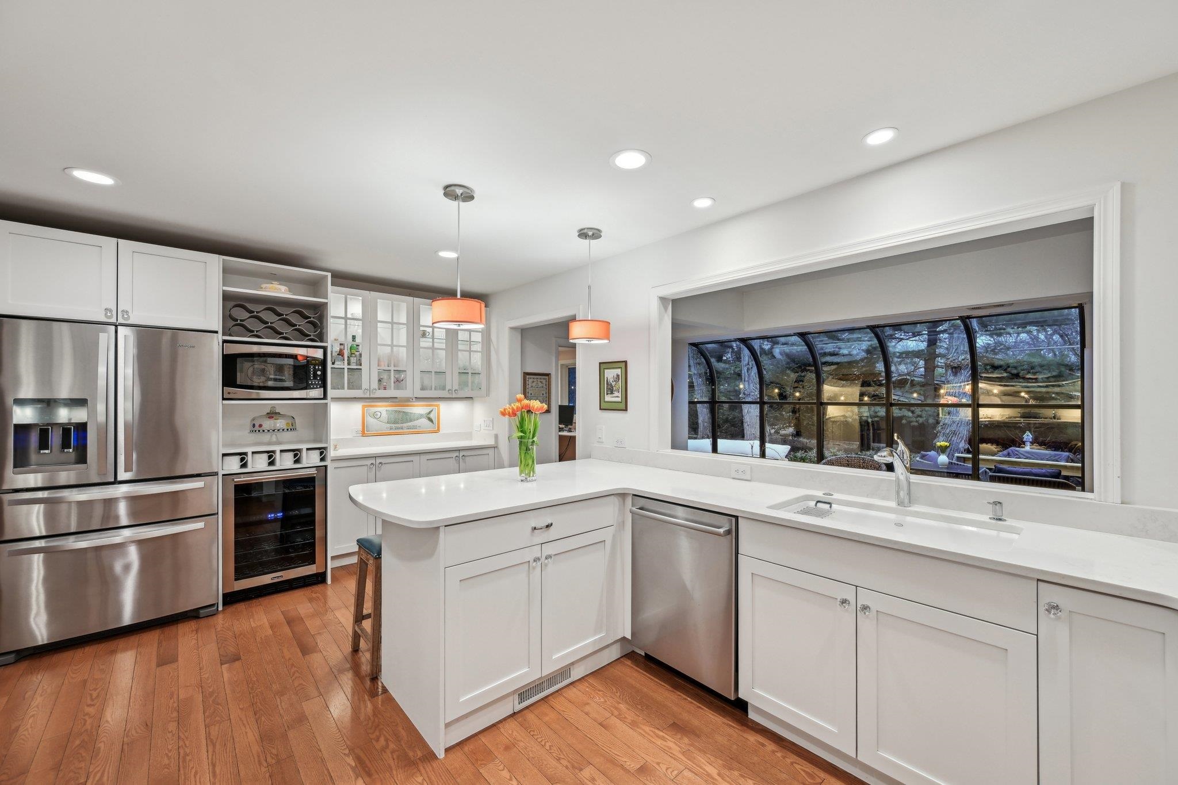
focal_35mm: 14
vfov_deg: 81.2
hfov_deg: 104.3
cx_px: 589
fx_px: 458
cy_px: 392
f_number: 8
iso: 400
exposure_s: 1/20
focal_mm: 14
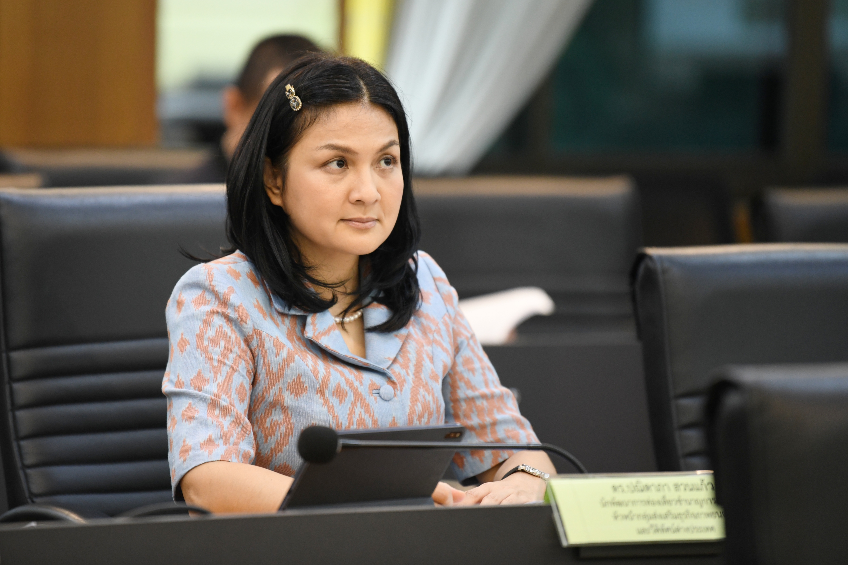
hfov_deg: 10.3
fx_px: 4711
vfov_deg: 6.9
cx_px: 424
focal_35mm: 200
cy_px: 282
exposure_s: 1/125
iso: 1600
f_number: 2.8
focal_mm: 200
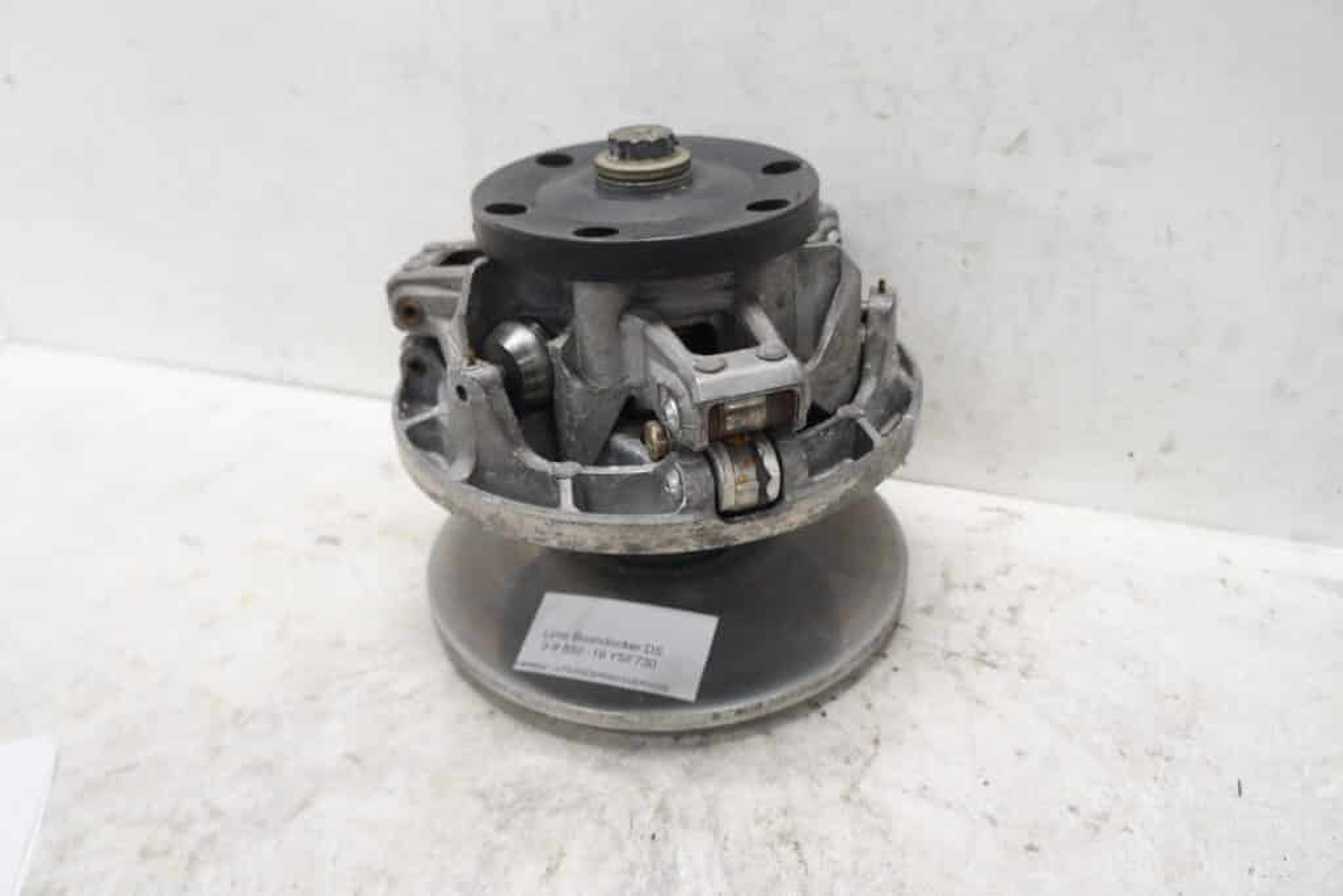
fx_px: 1007
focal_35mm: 27
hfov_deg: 67.4
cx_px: 672
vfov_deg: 47.9
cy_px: 448
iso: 320
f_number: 4
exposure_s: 1/60
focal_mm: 18
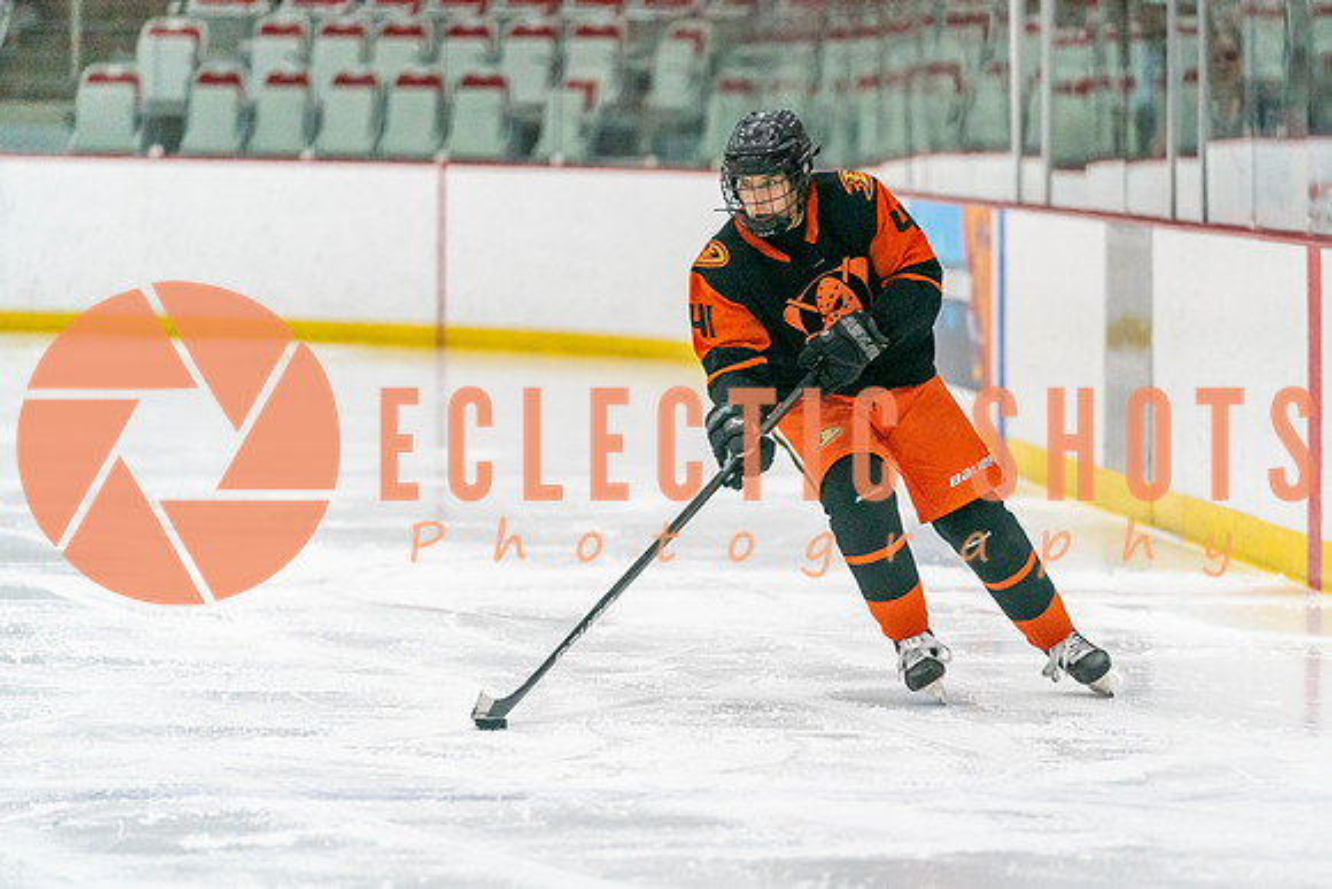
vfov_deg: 5.3
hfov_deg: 8.0
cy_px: 442
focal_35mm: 258
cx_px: 852
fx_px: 9531
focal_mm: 200
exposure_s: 1/1250
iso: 3200
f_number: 2.8
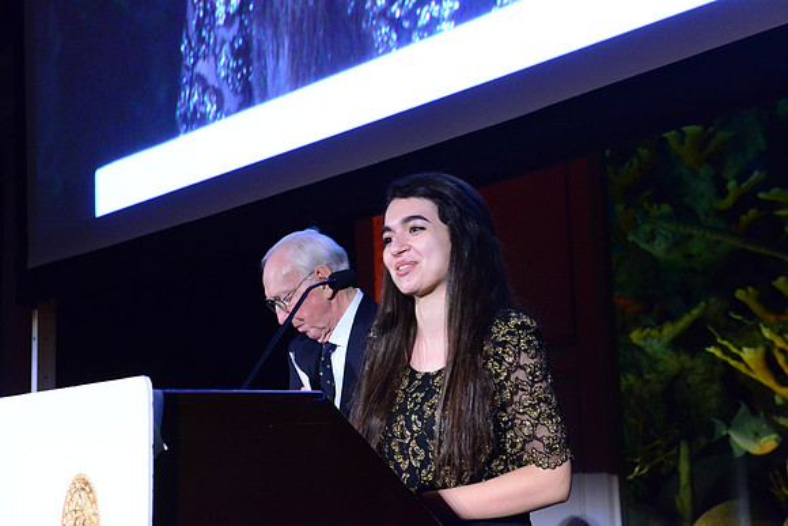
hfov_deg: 32.4
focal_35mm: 62
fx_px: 1357
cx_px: 394
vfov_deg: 21.9
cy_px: 263
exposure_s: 1/60
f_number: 8
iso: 6400
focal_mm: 62
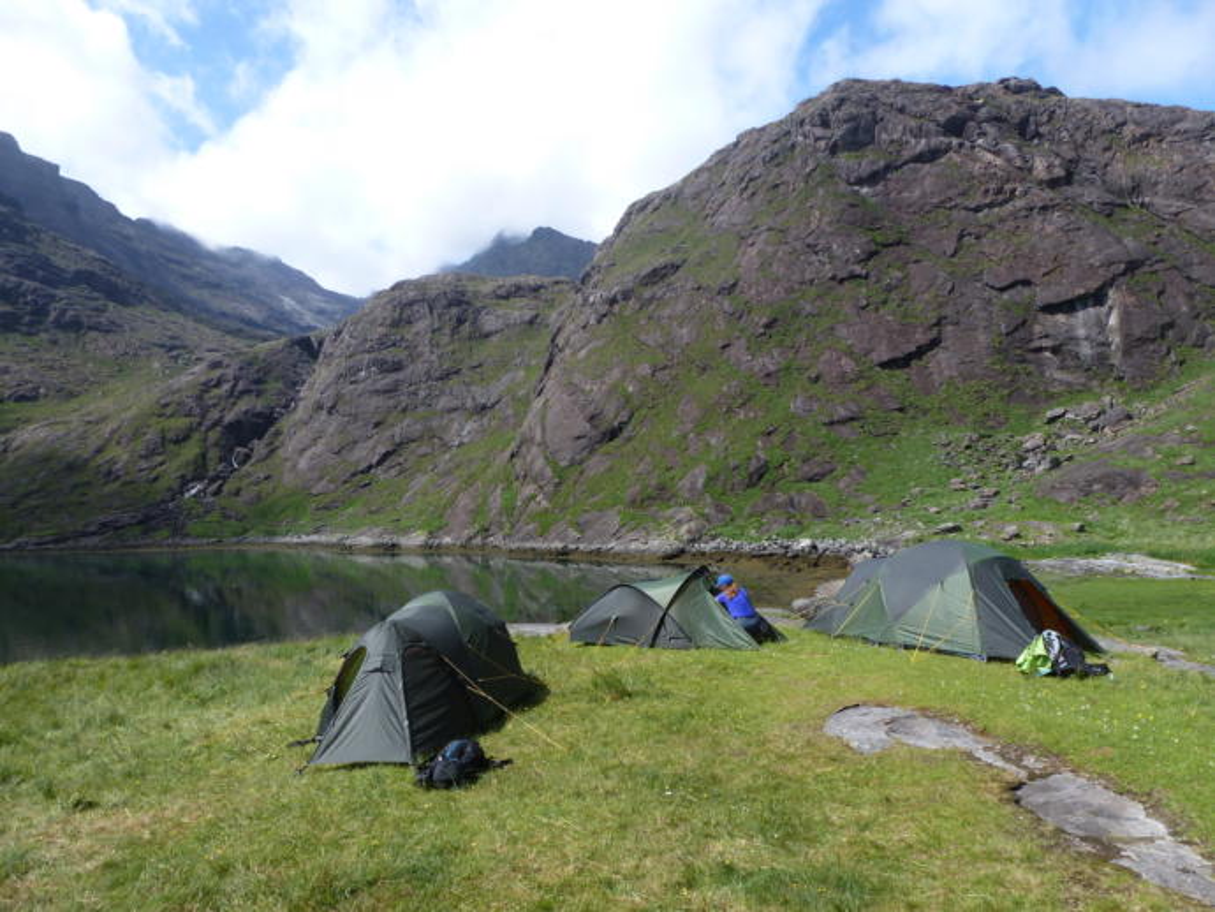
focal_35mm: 24
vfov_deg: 56.8
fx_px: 843
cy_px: 456
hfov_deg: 71.6
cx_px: 608
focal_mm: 4.3
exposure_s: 1/500
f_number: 4
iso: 100
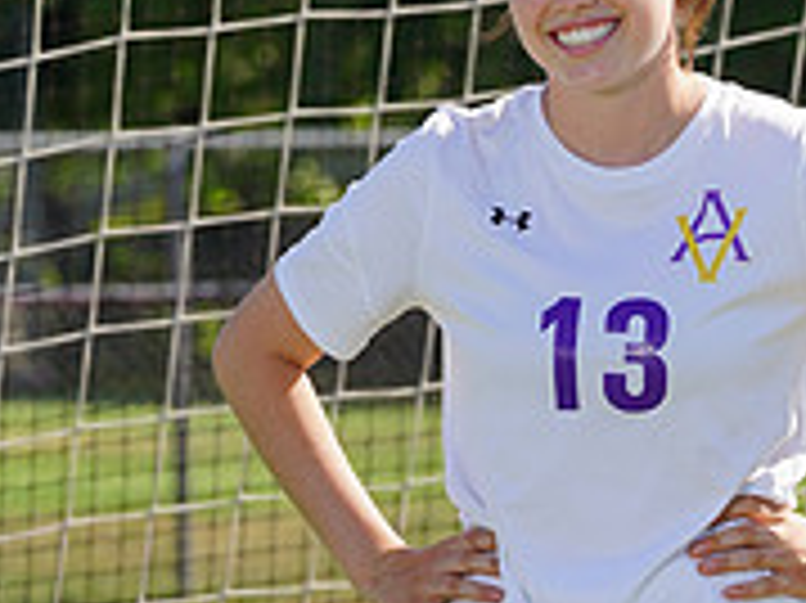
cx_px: 536
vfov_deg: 2.0
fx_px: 17032
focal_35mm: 732
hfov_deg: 2.7
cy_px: 770
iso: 200
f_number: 11
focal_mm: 235
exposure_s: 1/250
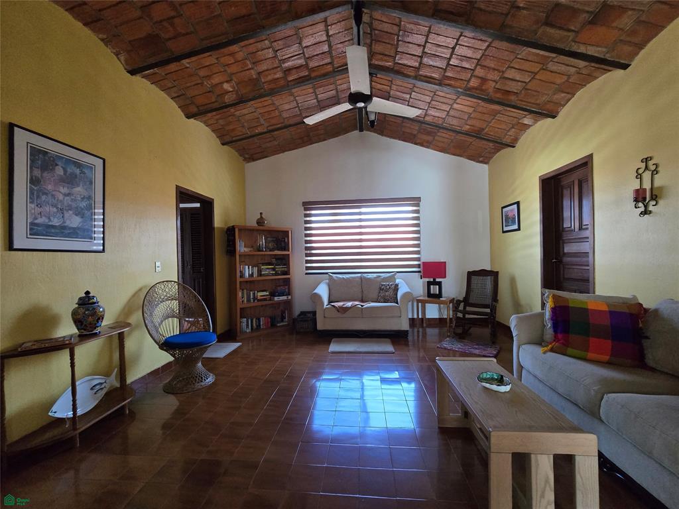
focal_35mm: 13
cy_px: 254
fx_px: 255
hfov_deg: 106.2
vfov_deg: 89.9
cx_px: 340
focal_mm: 2.2
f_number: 2.2
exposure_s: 1/60
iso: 800
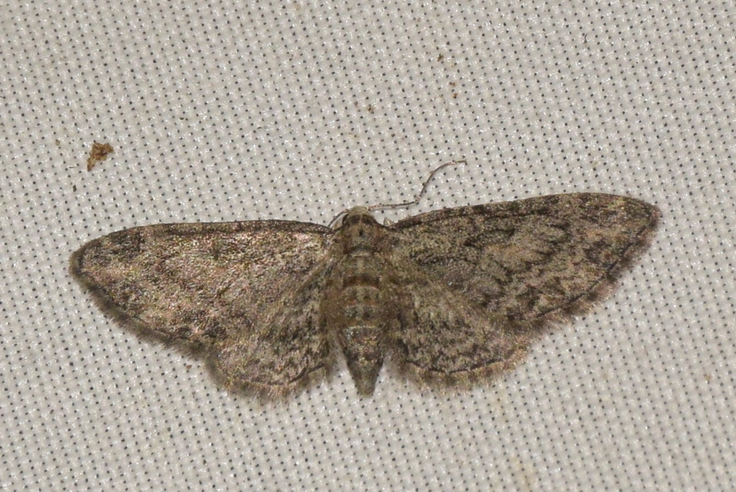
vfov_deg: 6.6
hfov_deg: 9.8
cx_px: 368
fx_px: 4297
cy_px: 246
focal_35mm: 210
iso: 500
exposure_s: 1/160
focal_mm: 140
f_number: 14
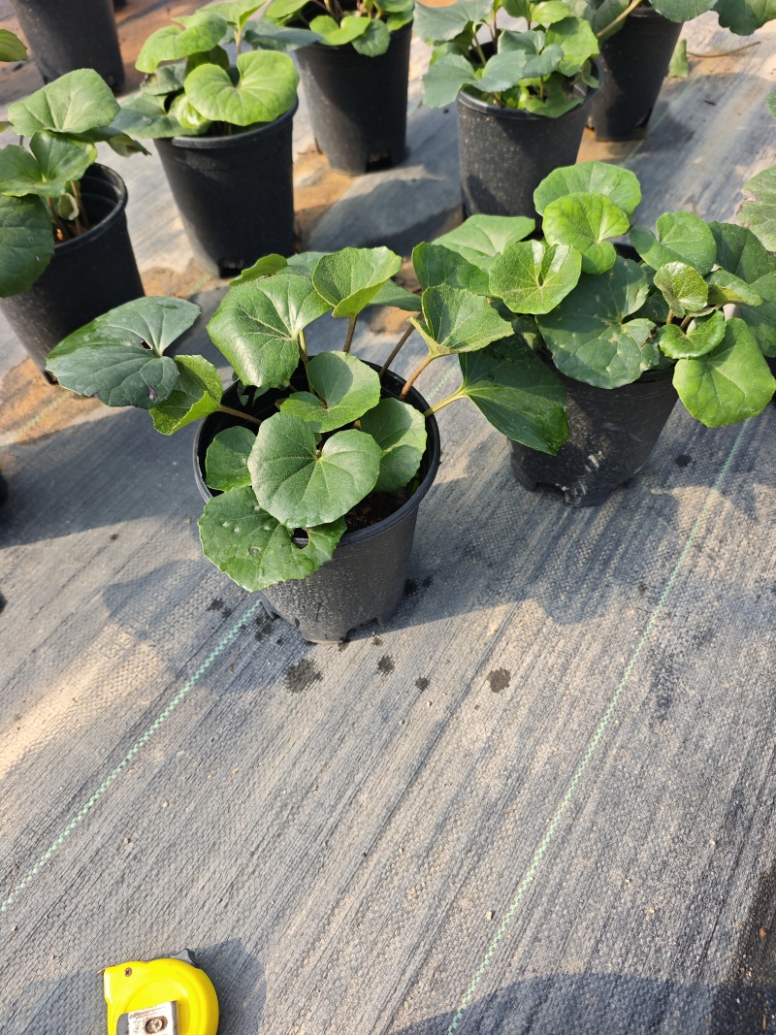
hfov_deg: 58.9
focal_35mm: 23
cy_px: 518
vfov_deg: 73.9
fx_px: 688
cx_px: 388
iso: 50
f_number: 1.6
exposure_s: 1/224
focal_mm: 6.55
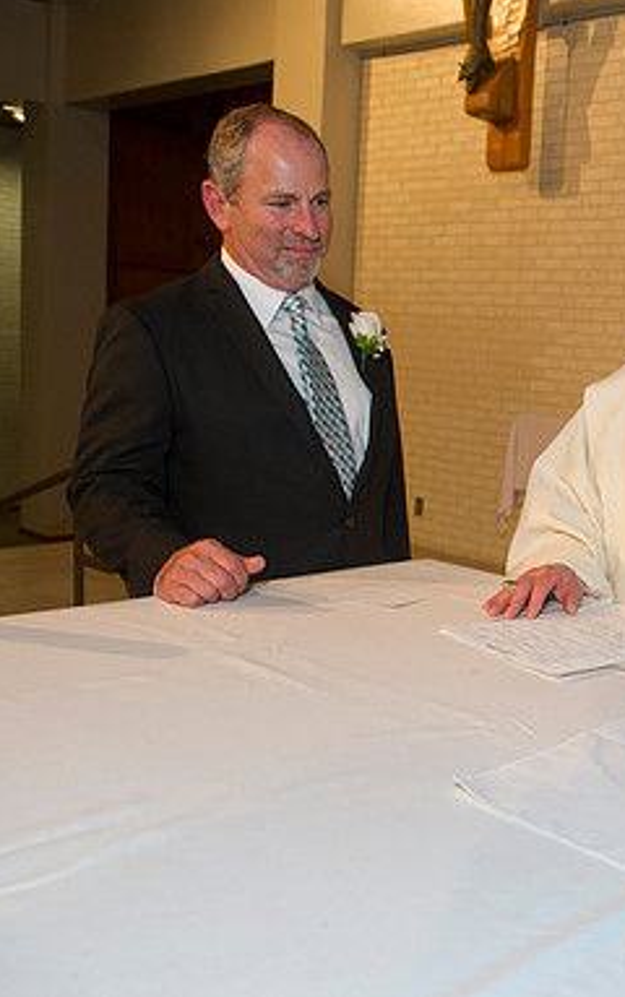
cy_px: 497
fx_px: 1006
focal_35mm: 37
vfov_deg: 52.7
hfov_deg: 31.1
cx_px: 667
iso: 1250
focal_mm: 24
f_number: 5
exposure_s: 1/125
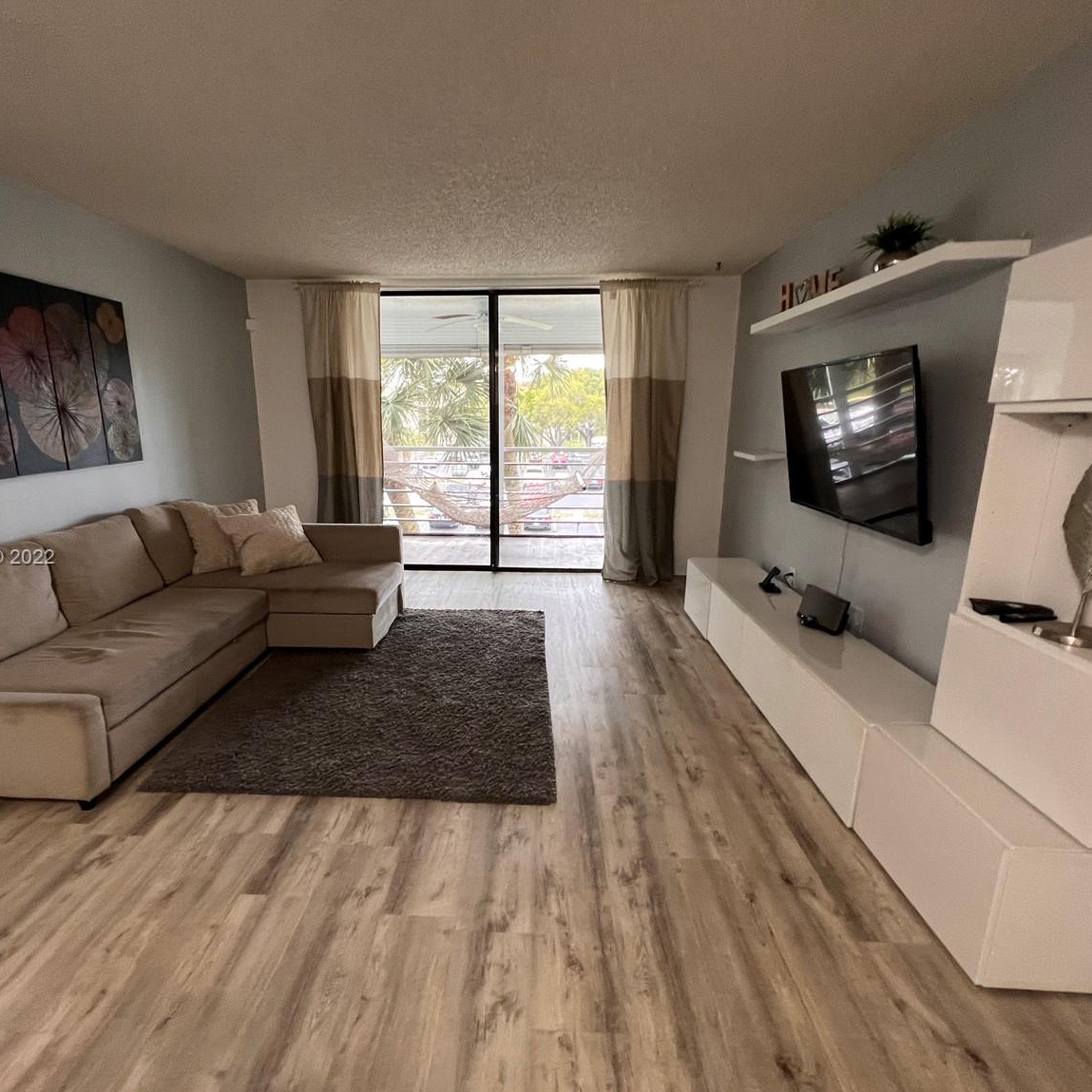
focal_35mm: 16
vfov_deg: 87.4
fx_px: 571
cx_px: 511
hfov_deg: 87.3
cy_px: 559
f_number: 1.8
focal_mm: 1.57
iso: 160
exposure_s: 1/60
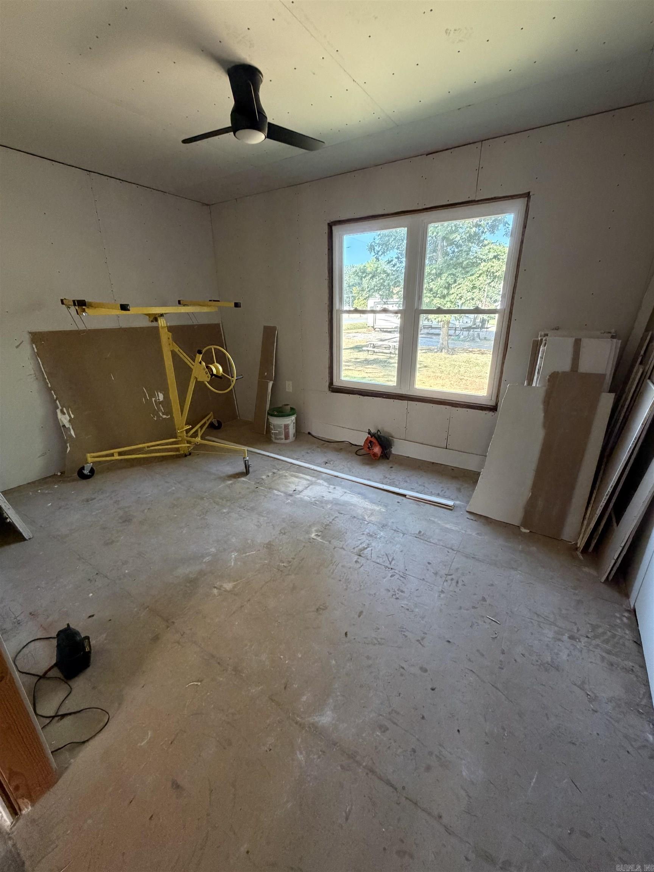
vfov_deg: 102.1
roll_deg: +1.9
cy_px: 436
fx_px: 353
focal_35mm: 14
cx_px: 327
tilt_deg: -19.6
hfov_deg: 85.7
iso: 500
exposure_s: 1/60
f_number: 2.2
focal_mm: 2.22
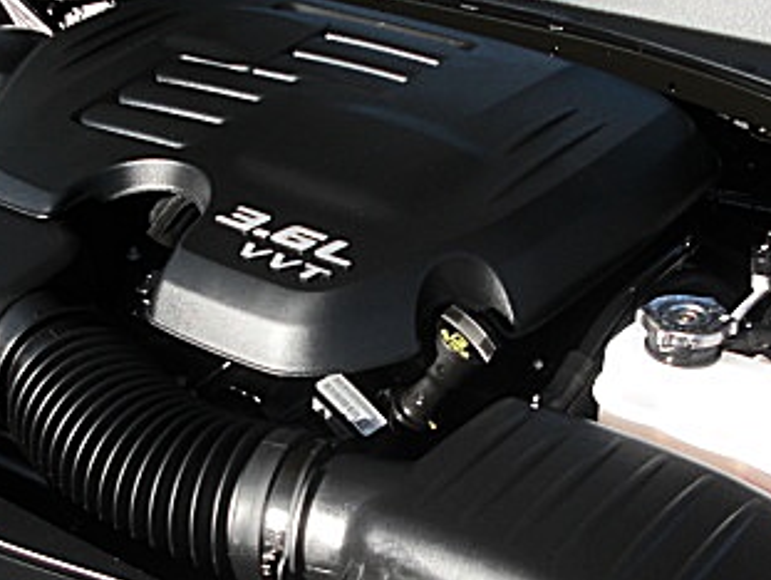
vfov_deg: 19.9
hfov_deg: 26.3
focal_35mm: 74
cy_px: 345
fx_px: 1650
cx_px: 364
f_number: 2.8
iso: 50
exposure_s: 1/250
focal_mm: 6.3
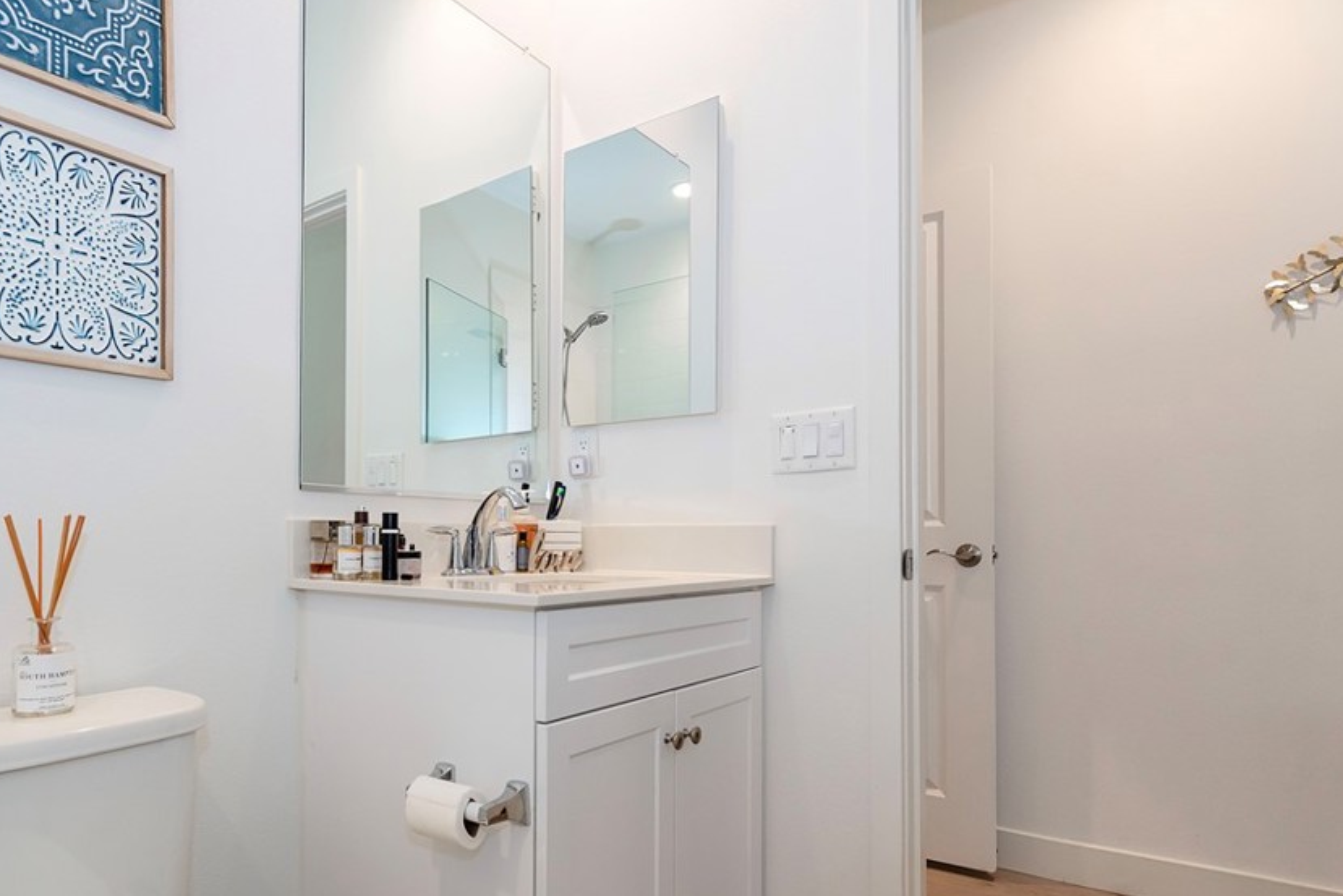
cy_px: 519
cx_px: 544
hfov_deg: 80.3
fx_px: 784
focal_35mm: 21
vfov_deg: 59.2
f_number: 5
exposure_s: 1/125
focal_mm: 11.5
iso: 400
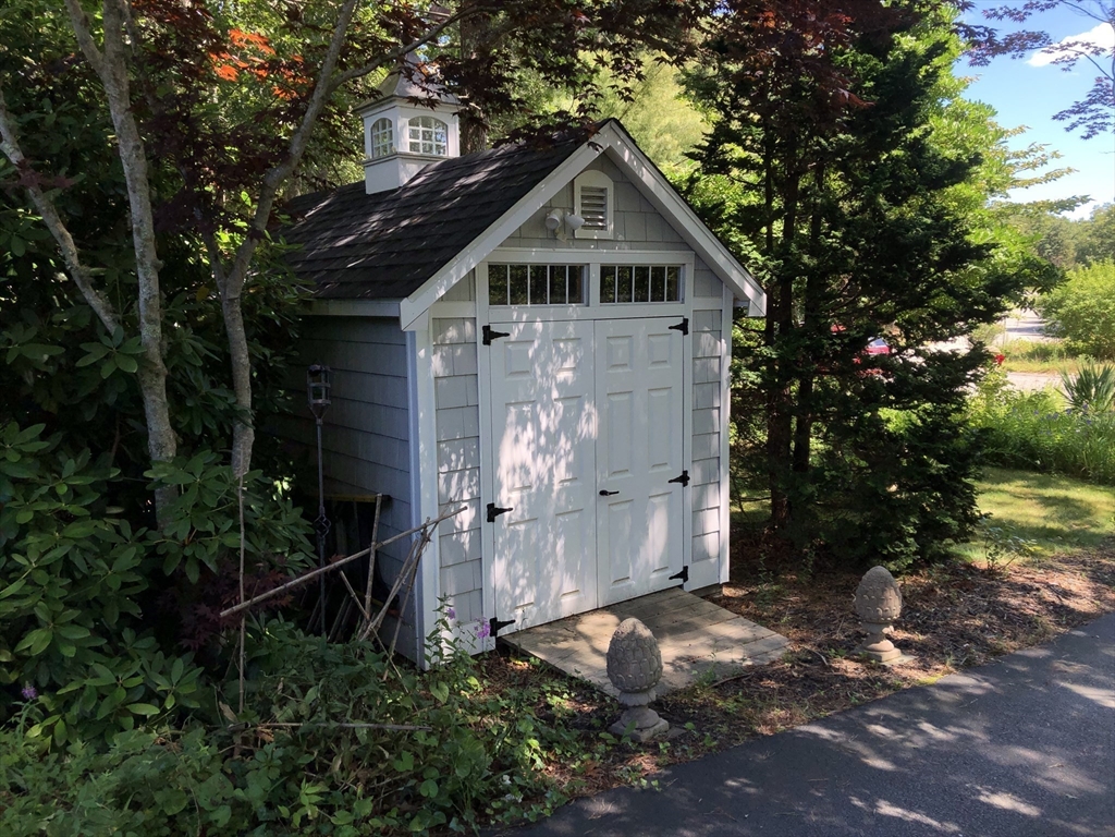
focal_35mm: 28
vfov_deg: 49.7
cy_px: 418
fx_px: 902
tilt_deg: -7.0
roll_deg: +2.3
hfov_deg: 63.4
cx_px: 558
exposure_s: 1/552
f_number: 1.8
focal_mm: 4
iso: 20
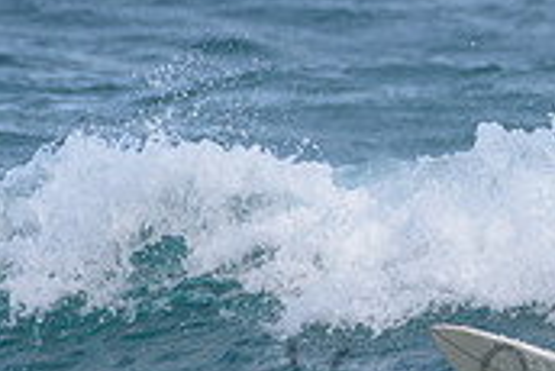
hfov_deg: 1.0
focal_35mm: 2065
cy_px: 228
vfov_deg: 0.7
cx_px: 831
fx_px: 31861
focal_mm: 500
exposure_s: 1/2000
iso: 220
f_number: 5.6
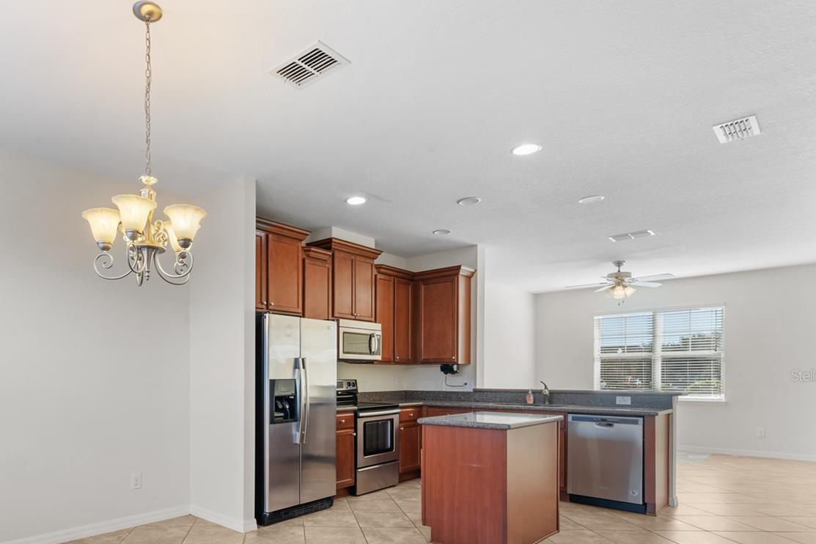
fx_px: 521
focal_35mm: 23
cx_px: 270
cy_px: 375
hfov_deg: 73.7
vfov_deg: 53.7
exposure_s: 1/1.25
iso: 160
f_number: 13
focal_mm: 16
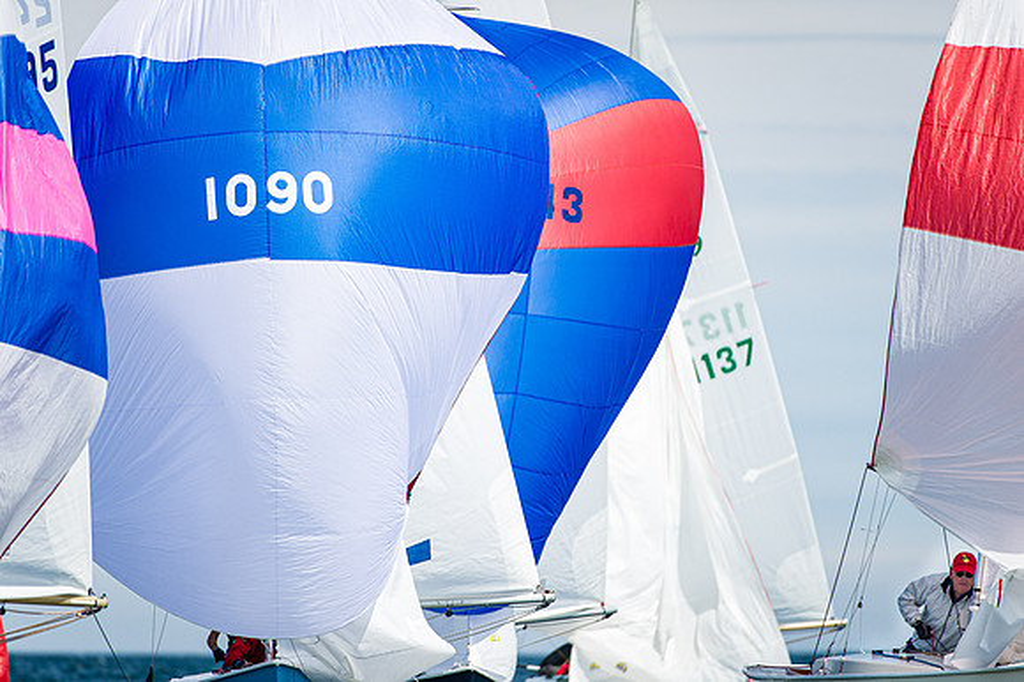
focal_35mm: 421
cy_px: 359
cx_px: 512
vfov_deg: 3.3
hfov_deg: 4.9
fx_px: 11974
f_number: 4
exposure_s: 1/2500
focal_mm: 400
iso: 320
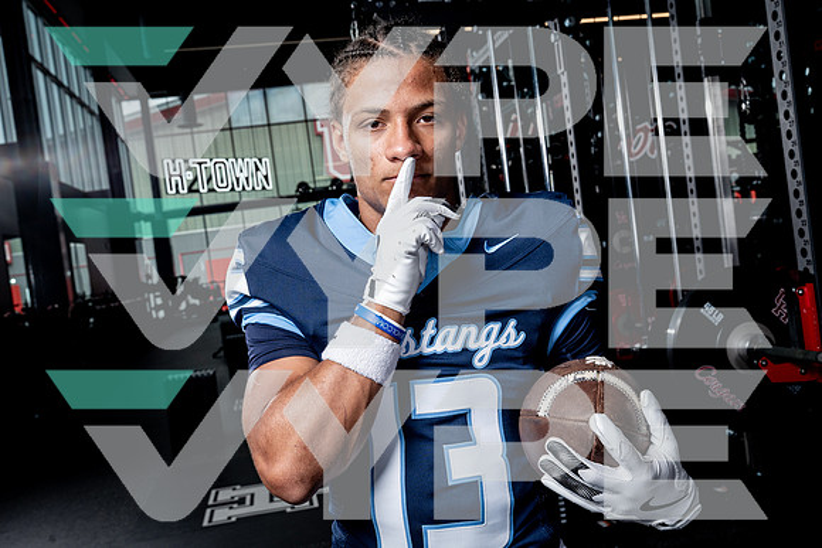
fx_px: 868
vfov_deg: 35.1
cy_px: 274
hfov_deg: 50.7
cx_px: 411
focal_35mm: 38
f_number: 9
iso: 640
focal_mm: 38
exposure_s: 1/250
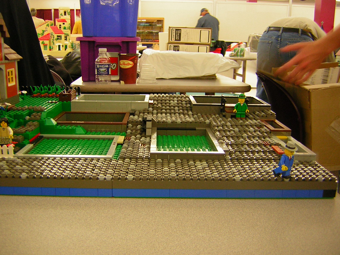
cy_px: 128
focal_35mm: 36
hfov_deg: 51.4
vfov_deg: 39.7
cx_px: 170
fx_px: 354
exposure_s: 1/5.6
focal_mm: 4.7
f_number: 2.6
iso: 80
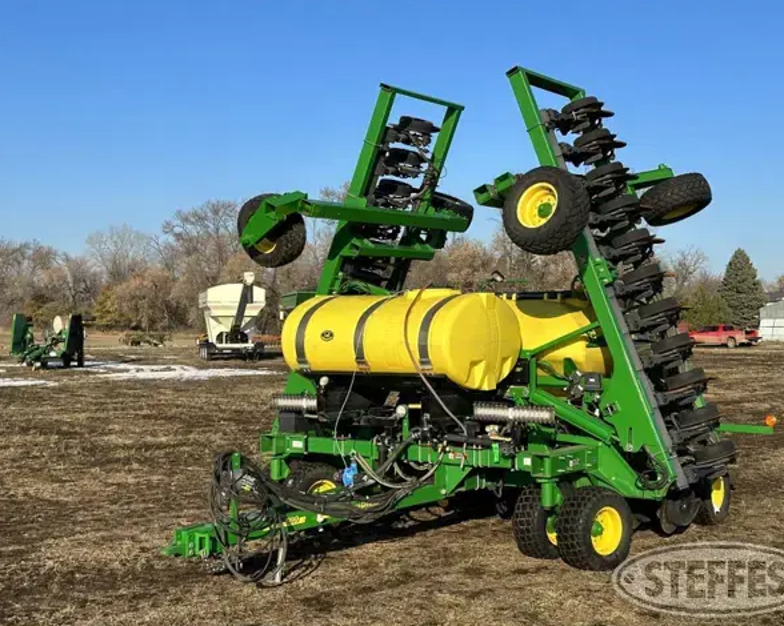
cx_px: 421
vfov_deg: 29.7
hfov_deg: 36.6
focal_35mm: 51
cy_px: 313
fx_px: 1183
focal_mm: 6.86
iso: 64
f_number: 1.78
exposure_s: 1/4566
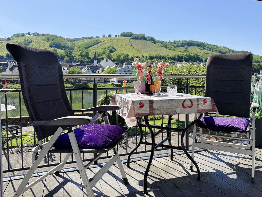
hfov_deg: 71.6
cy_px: 98
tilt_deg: -1.9
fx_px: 182
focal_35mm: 24
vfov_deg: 56.8
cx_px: 131
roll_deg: +0.6
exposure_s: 1/3802
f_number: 1.78
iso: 80
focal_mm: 6.76
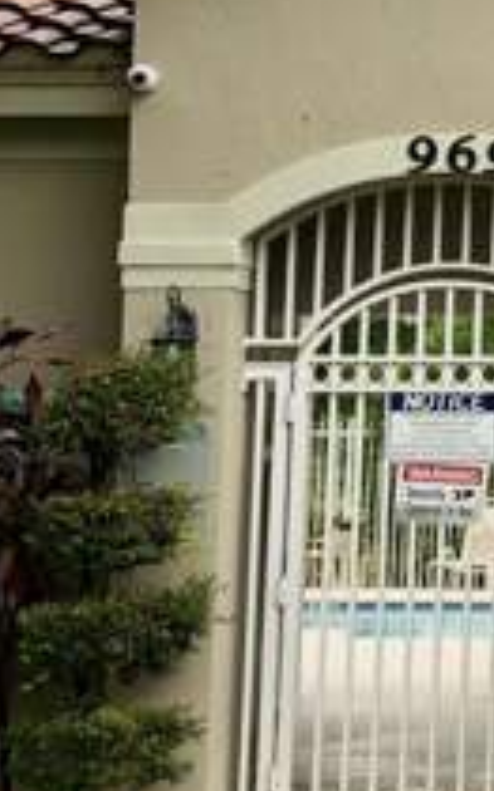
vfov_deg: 16.5
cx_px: 924
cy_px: 105
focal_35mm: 125
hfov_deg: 9.9
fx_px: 2696
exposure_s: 1/503
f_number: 1.8
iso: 64
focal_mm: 6.93
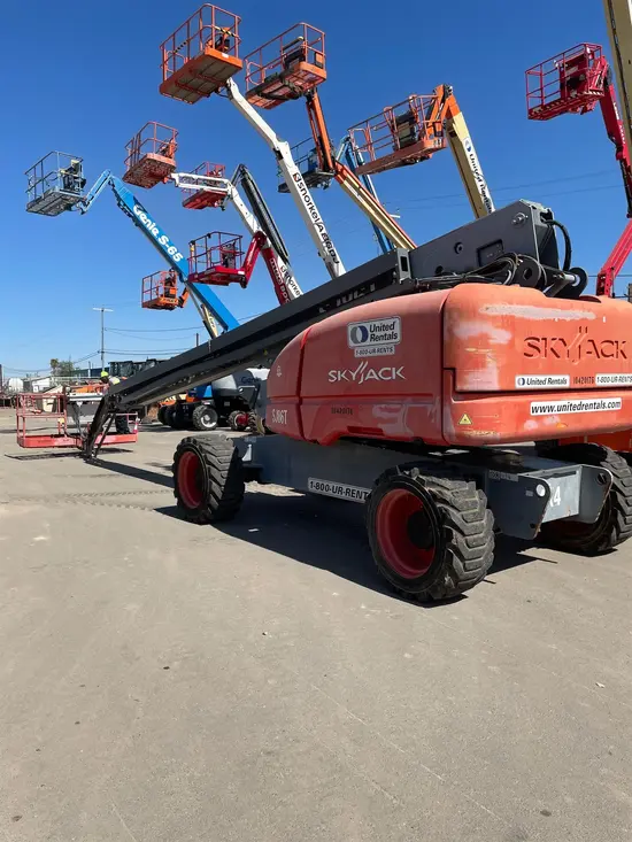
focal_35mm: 26
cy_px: 421
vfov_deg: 67.3
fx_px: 633
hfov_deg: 53.1
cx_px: 316
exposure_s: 1/5291
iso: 50
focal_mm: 4.2
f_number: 1.6
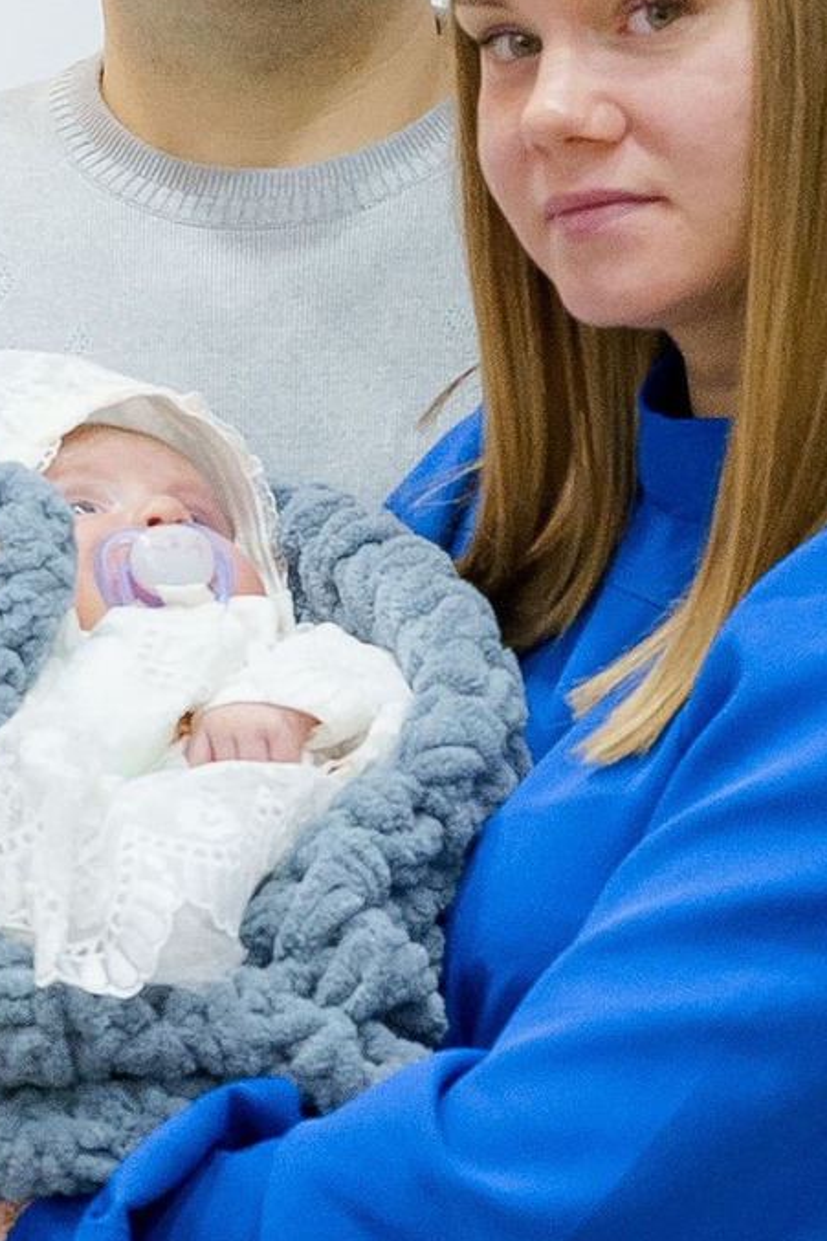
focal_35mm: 210
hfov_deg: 6.5
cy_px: 1100
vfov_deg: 9.8
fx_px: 7239
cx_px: 563
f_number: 4.5
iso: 3200
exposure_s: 1/160
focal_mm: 37
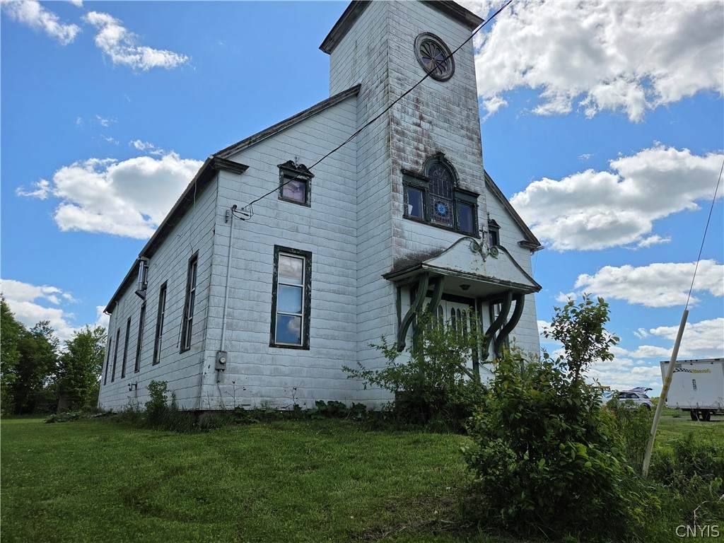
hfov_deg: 73.9
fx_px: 481
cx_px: 362
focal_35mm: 23
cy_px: 272
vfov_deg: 58.9
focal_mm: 5.4
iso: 64
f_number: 1.8
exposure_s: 1/7734
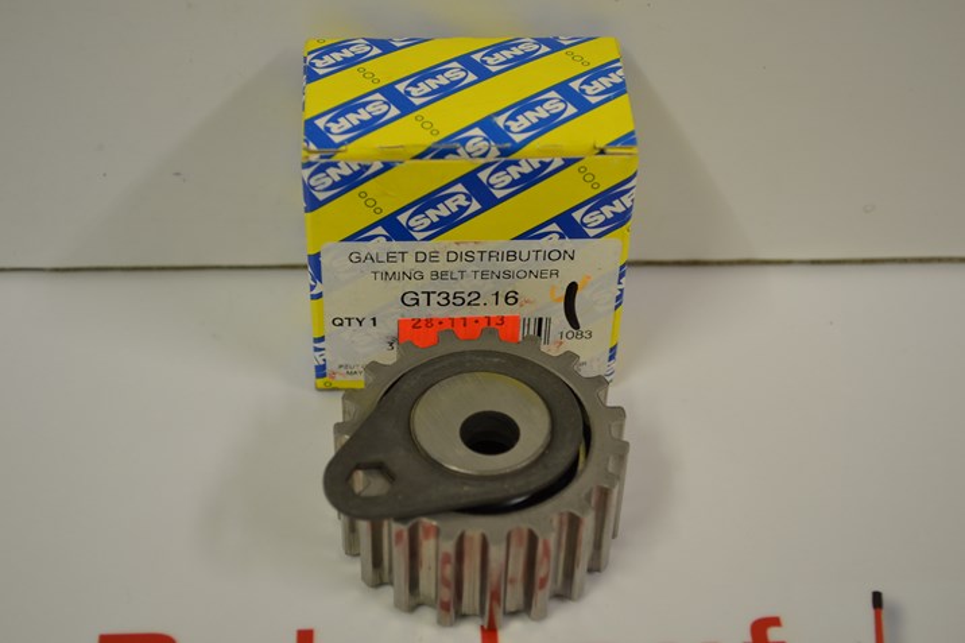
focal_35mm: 60
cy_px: 322
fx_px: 1608
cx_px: 482
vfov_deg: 22.6
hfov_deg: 33.4
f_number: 5.3
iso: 400
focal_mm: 40
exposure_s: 1/15
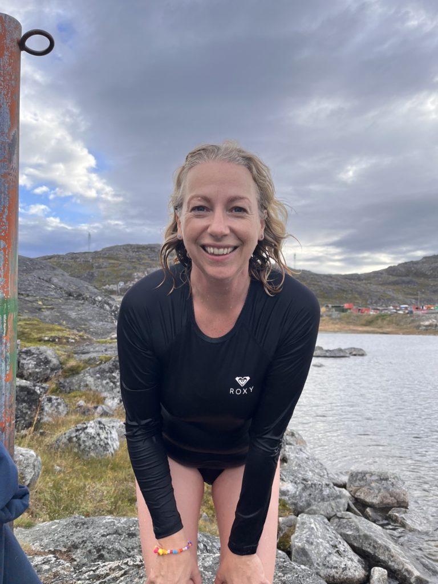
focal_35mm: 26
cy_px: 292
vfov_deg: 67.3
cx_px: 219
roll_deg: -0.8
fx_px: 439
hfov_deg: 53.1
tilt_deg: +3.2
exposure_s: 1/871
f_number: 1.6
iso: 50
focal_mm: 5.1
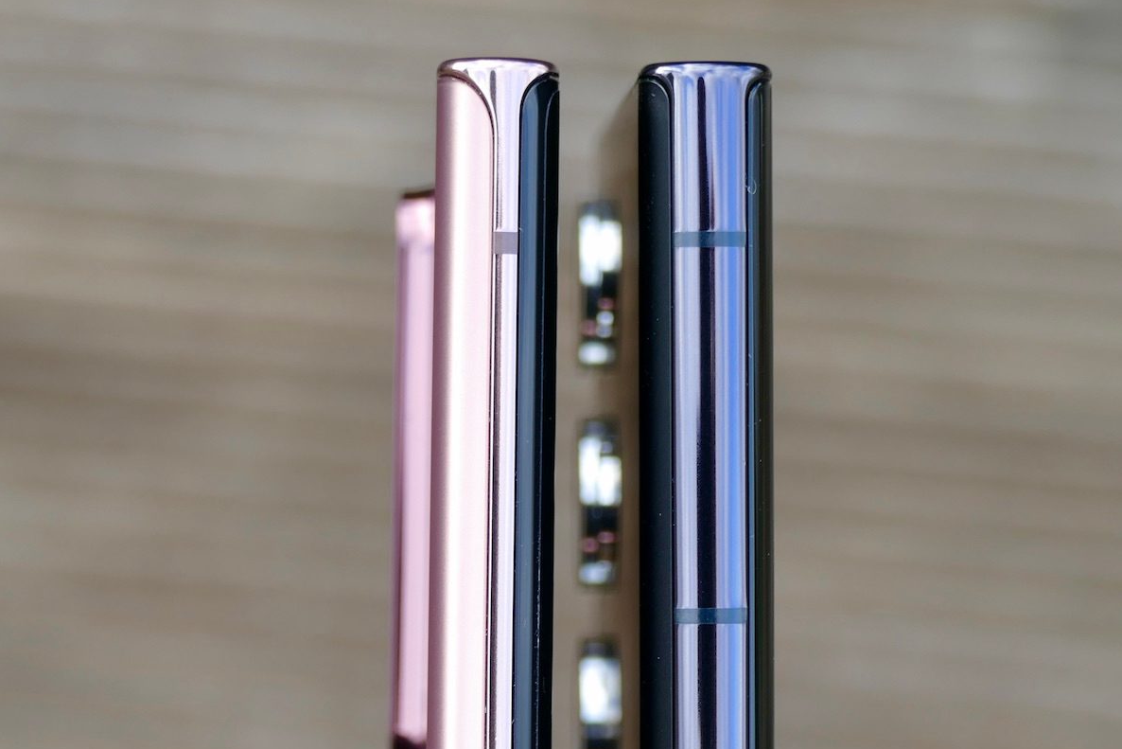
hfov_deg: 11.6
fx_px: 5517
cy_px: 613
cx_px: 566
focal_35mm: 177
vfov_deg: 7.7
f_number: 4.5
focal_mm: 38.48
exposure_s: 1/125
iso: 125
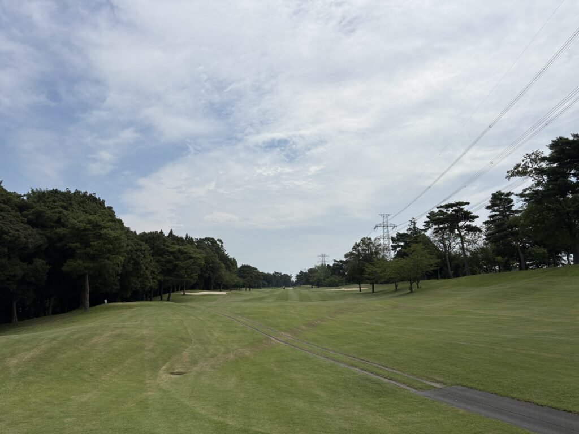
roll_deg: +0.7
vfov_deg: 53.1
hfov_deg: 67.3
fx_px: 435
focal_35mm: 26
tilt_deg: +10.7
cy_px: 217
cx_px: 290
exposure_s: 1/8850
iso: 50
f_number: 1.6
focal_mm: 5.96
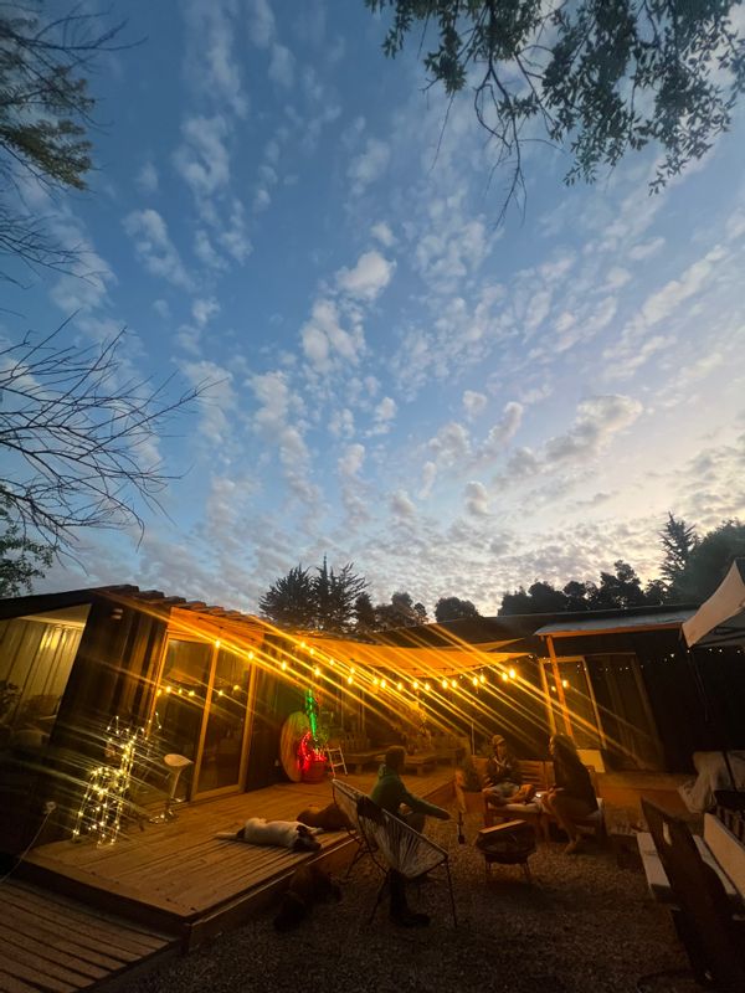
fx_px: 373
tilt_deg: +27.3
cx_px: 372
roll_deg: +2.4
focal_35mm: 13
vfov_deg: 106.2
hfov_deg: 89.9
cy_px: 496
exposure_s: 1/50
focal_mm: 1.57
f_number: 1.8
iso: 200
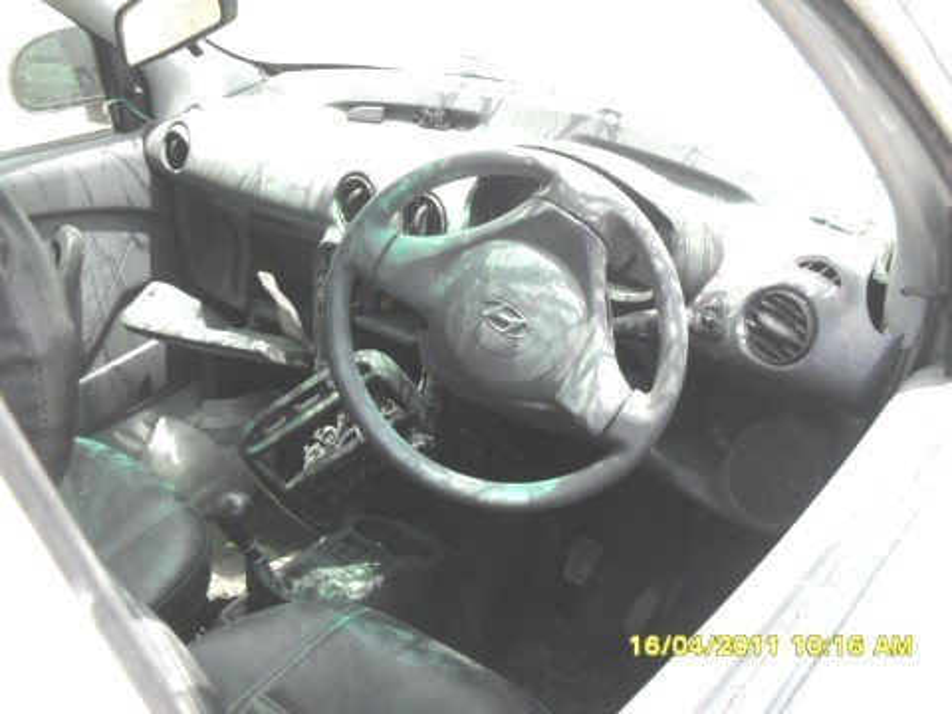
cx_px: 476
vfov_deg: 40.7
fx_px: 963
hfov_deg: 52.6
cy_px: 357
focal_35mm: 35
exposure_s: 1/250
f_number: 3.2
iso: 100
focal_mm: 6.3
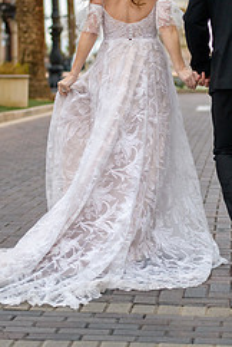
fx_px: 1253
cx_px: 168
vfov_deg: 15.7
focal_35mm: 130
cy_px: 108
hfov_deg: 10.6
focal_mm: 70
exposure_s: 1/3200
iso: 250
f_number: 2.8
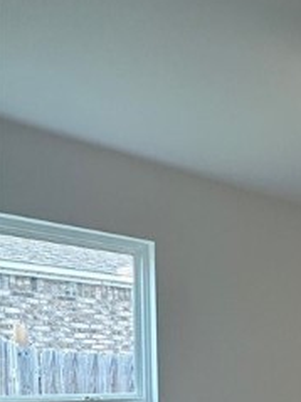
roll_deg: +0.3
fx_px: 522
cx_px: 479
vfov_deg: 37.9
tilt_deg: -1.5
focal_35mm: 45
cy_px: 394
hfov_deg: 23.7
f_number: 2.2
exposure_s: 1/120
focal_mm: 2.22
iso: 160
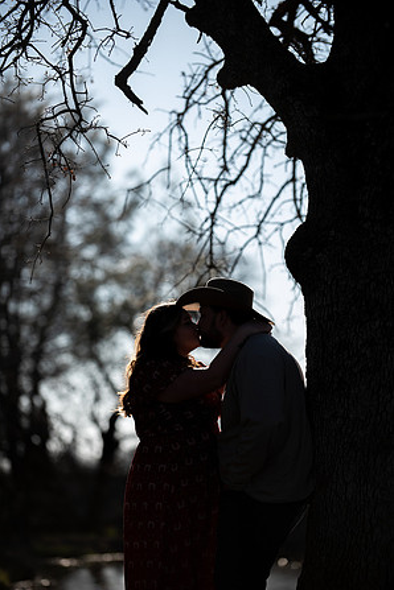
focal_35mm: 141
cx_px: 197
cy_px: 296
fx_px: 2315
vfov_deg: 14.6
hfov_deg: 9.7
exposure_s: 1/1000
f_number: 2.8
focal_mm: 140
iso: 50
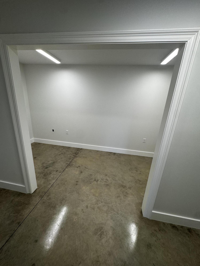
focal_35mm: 14
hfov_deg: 85.7
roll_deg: -3.3
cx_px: 100
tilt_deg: -16.9
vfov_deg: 102.1
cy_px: 133
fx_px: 108
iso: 100
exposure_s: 1/120
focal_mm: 2.22
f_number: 2.2
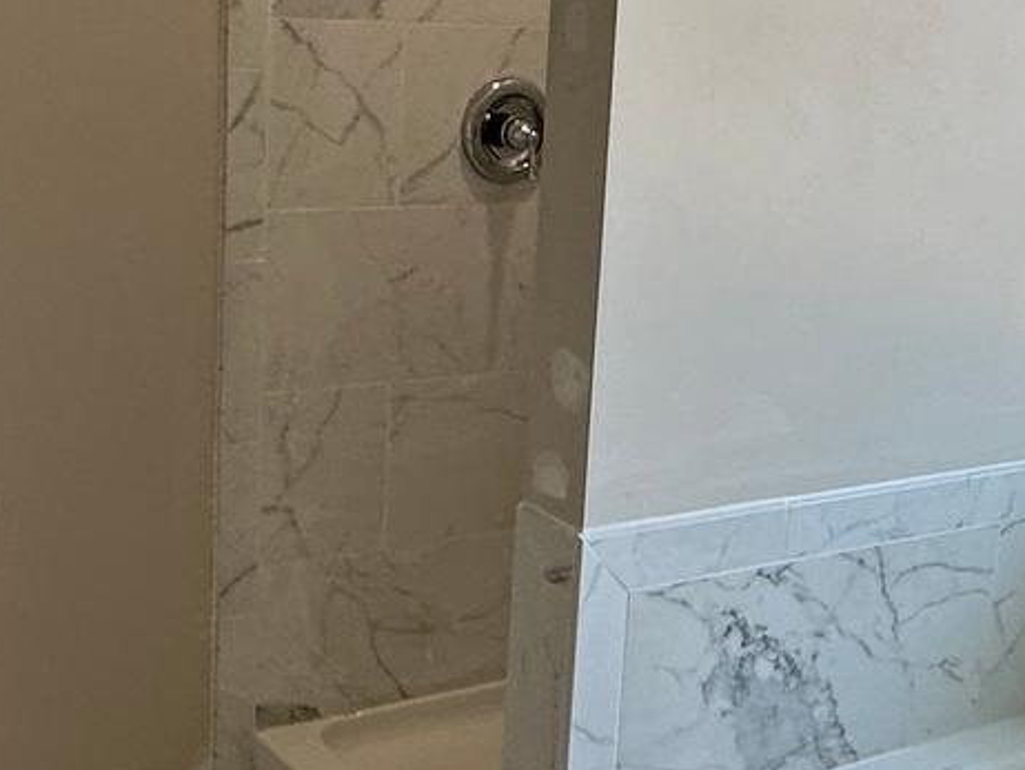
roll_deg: -3.8
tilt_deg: -14.8
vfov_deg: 23.7
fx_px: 1837
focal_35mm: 62
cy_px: 424
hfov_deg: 31.0
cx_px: 643
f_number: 2.2
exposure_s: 1/120
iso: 100
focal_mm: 2.22
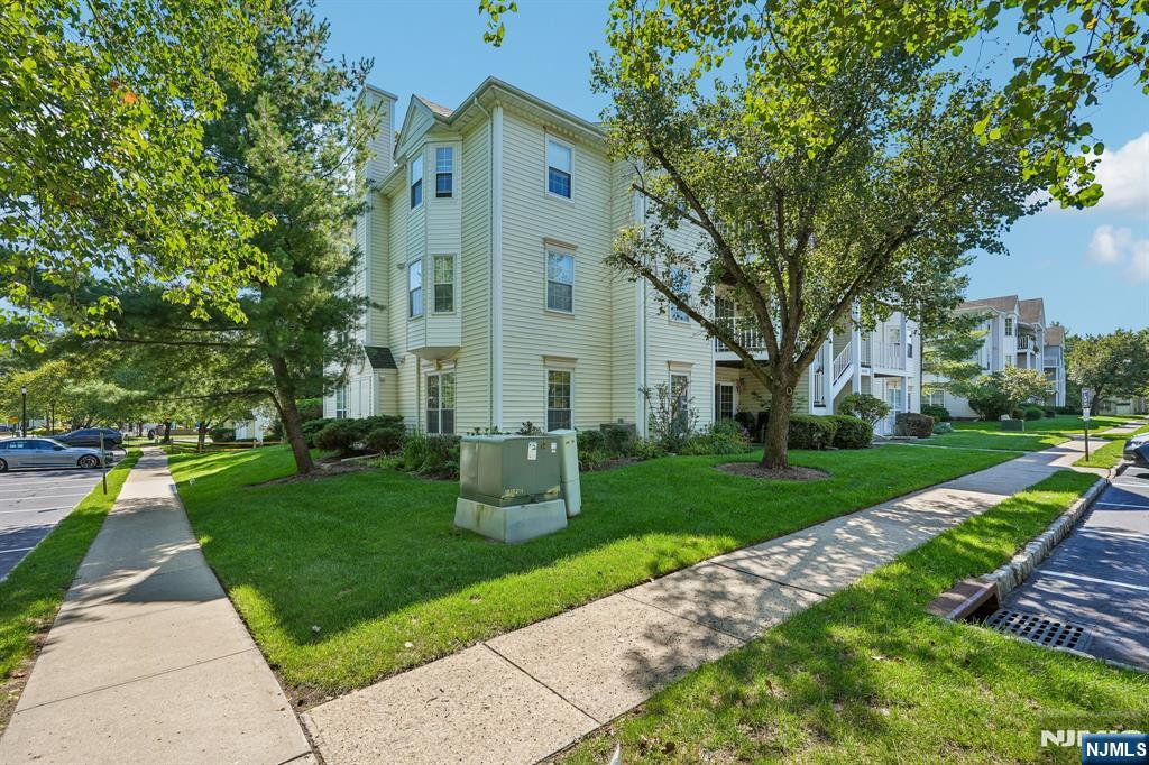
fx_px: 526
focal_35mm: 16
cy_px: 382
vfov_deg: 72.0
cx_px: 574
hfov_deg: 95.0
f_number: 9
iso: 100
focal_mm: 16.5
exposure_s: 1/50
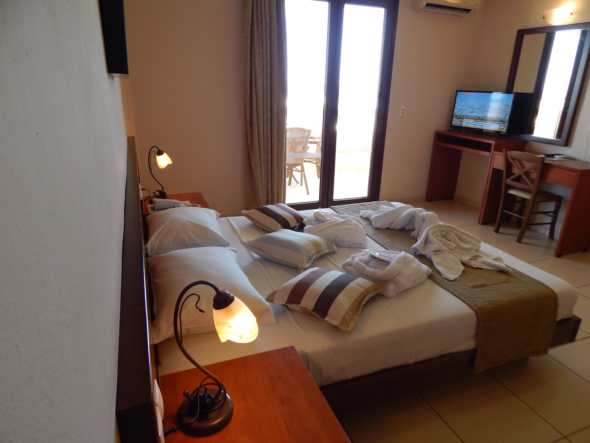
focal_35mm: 23
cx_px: 295
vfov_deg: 58.9
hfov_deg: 73.9
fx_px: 392
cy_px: 222
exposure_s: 1/40
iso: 125
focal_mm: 4
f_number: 3
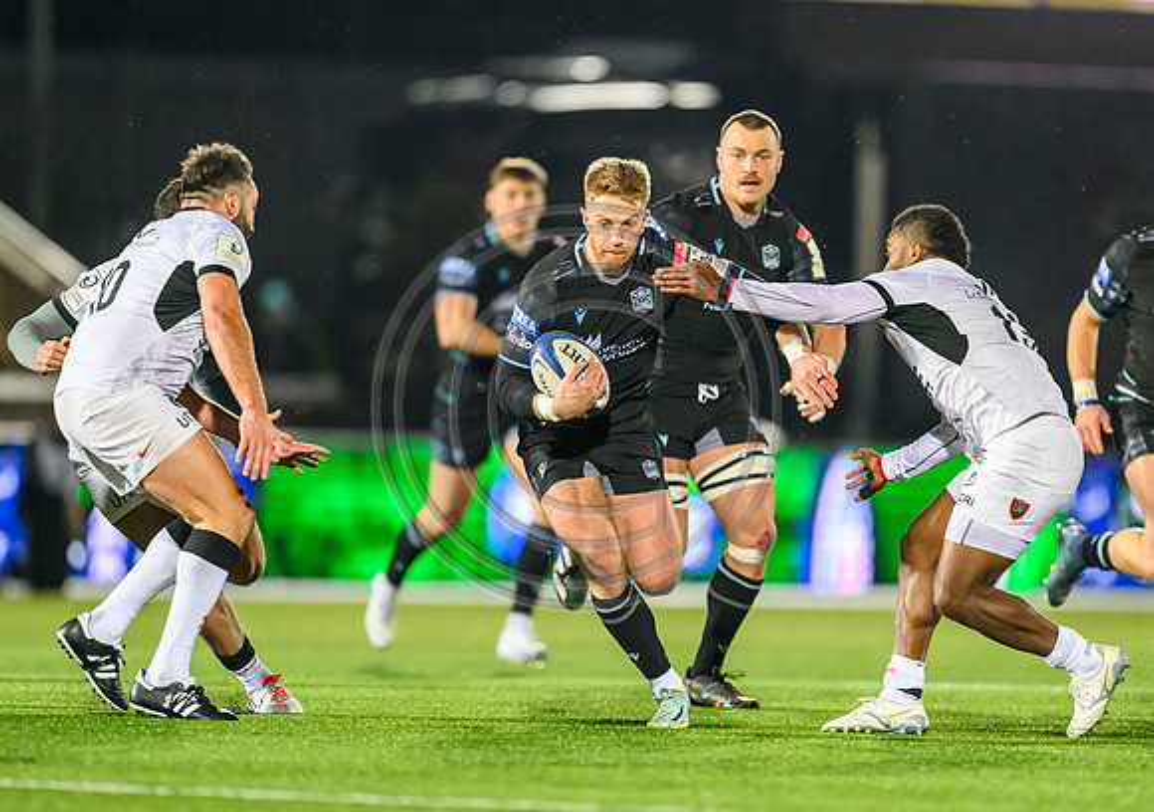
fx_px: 17989
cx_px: 602
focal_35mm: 552
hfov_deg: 3.7
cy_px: 421
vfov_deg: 2.6
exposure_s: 1/1250
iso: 8000
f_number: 2.8
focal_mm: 400
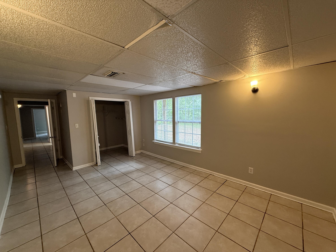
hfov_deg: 102.1
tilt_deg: -5.4
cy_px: 126
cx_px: 168
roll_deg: +1.3
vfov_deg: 85.7
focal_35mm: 14
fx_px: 136
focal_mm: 2.22
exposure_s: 1/60
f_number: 2.2
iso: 250
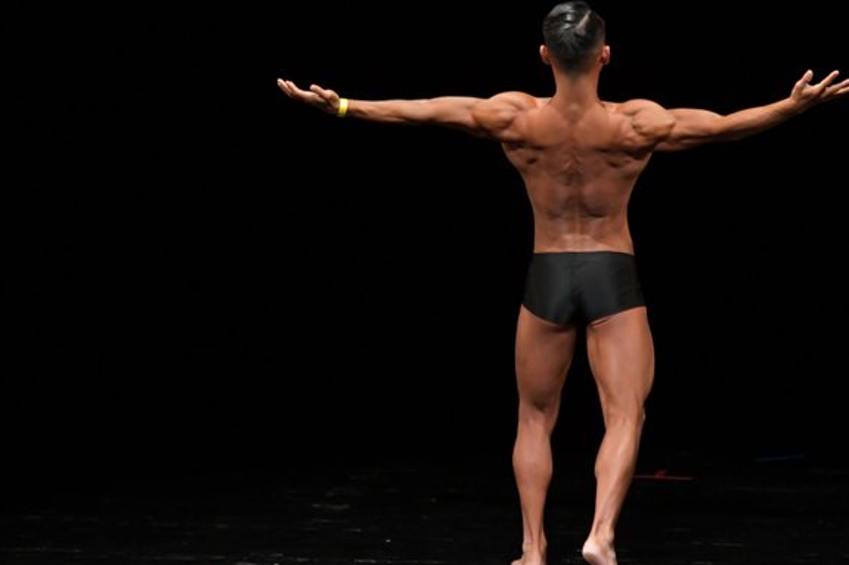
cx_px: 565
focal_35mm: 364
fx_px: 8581
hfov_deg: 5.7
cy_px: 260
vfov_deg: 3.8
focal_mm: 180
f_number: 5.6
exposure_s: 1/400
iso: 3200
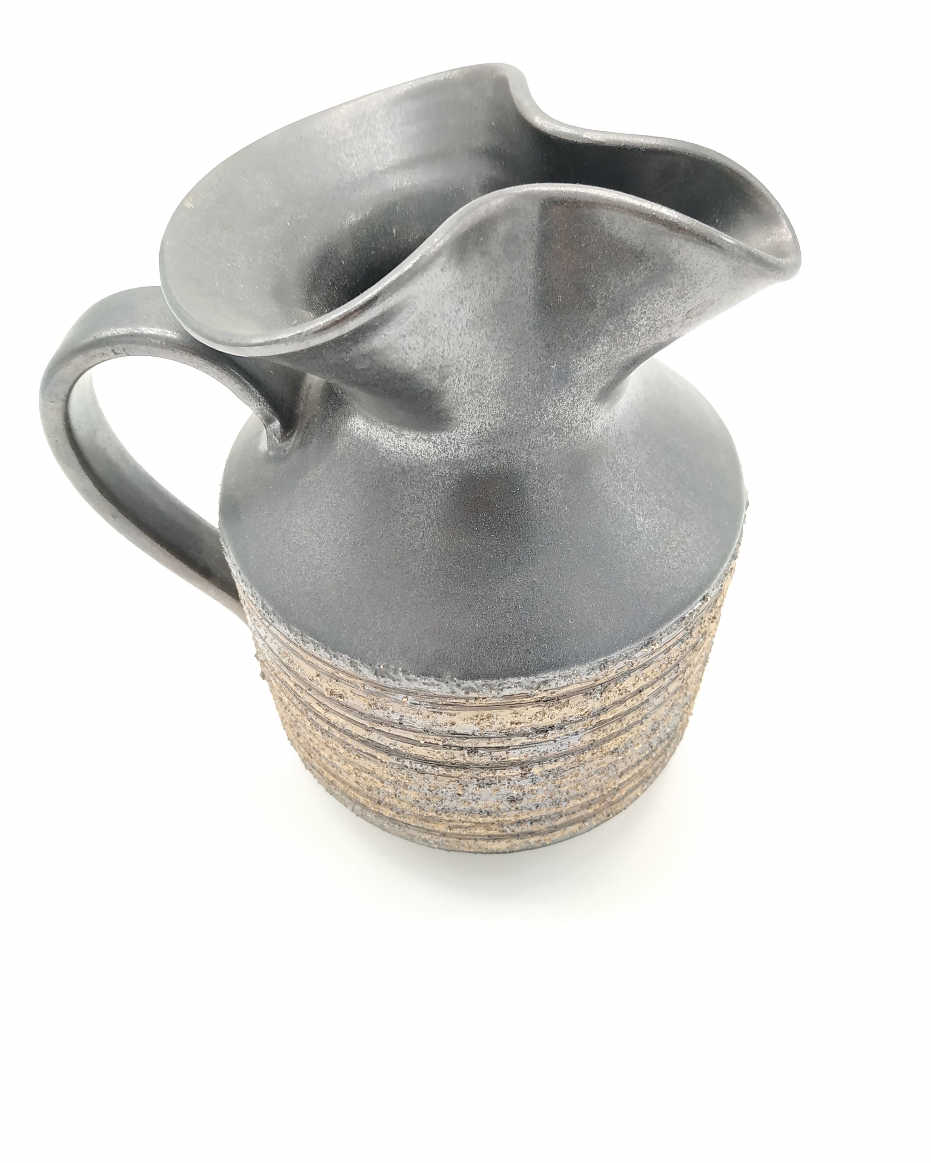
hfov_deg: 54.9
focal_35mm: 26
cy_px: 550
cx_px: 479
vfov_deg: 66.0
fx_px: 896
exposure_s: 1/128
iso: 250
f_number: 1.9
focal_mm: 3.94
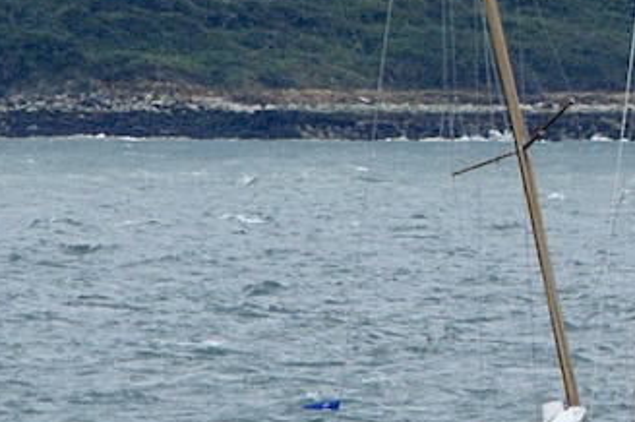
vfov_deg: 0.6
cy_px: -25
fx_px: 43312
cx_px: 920
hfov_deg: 0.8
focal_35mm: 2458
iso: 400
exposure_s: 1/640
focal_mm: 420
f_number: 13
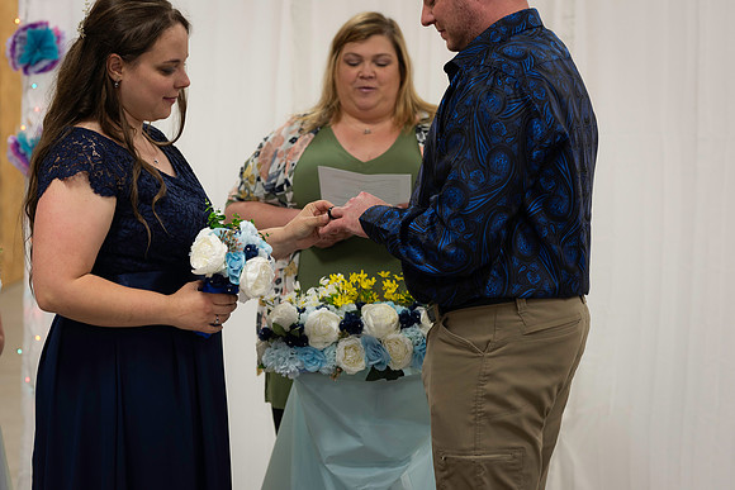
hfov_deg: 23.9
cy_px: 245
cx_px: 368
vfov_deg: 16.1
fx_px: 1736
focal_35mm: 85
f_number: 3.5
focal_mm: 85
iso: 640
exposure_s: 1/125
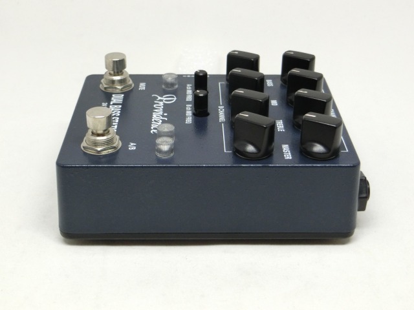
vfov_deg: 24.4
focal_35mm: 60
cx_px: 207
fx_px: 718
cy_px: 155
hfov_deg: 32.2
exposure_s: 1/125
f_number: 5
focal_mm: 10.7
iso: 320
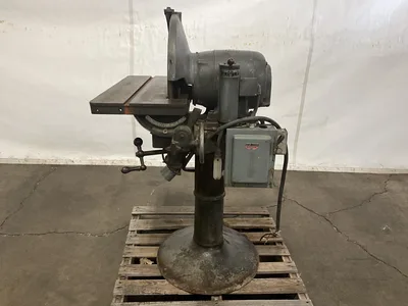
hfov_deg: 61.7
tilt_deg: -22.7
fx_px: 342
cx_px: 204
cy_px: 153
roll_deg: -2.4
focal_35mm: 29
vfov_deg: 48.2
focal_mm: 3
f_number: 1.8
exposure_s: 1/60
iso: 125
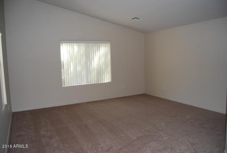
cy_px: 76
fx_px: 171
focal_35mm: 27
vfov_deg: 48.2
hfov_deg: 67.3
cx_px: 114
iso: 200
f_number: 3.5
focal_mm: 18
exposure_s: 1/60
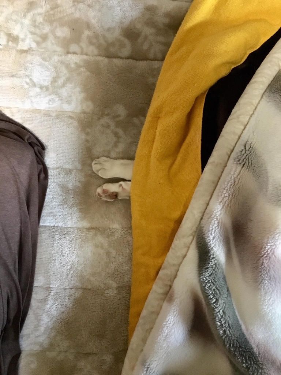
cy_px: 188
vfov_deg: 61.7
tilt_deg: -86.6
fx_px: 314
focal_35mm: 29
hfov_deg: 48.2
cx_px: 140
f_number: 2.2
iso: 320
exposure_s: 1/15
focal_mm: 4.15
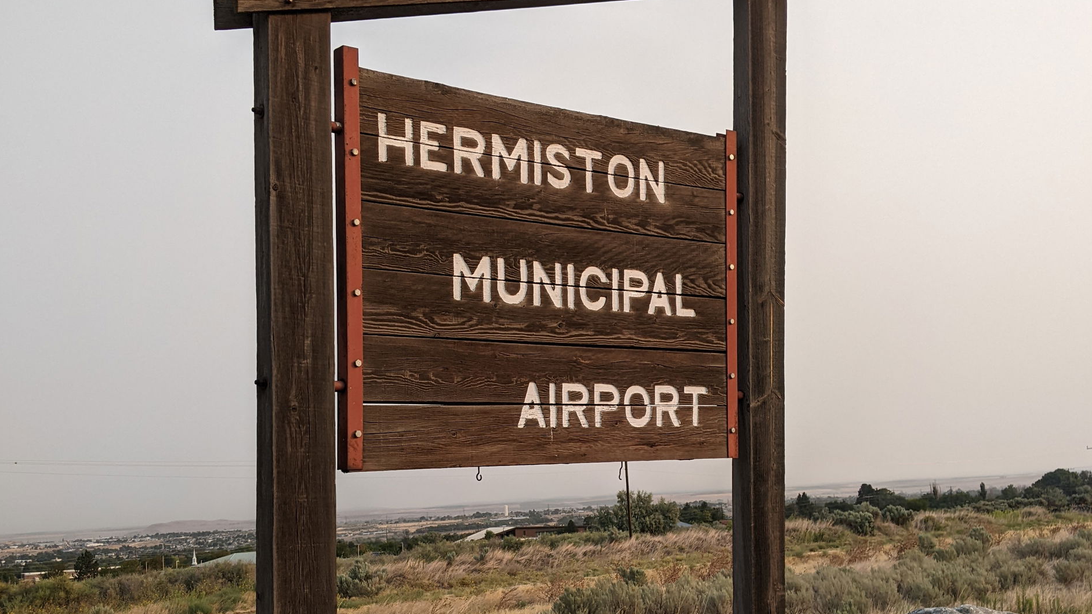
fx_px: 1158
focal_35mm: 40
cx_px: 546
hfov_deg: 50.5
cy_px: 392
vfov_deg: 29.6
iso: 67
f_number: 1.8
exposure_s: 1/1466
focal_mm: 4.44
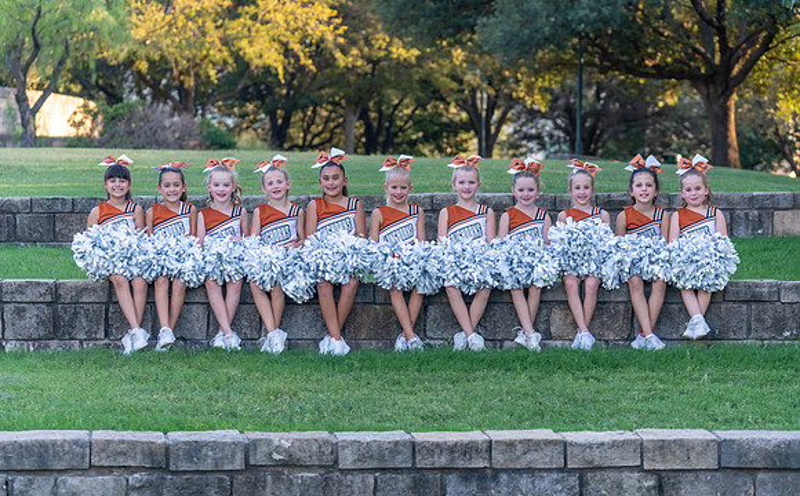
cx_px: 400
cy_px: 266
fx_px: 2204
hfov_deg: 20.6
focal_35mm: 101
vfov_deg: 12.9
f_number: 3.5
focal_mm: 97
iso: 400
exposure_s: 1/320
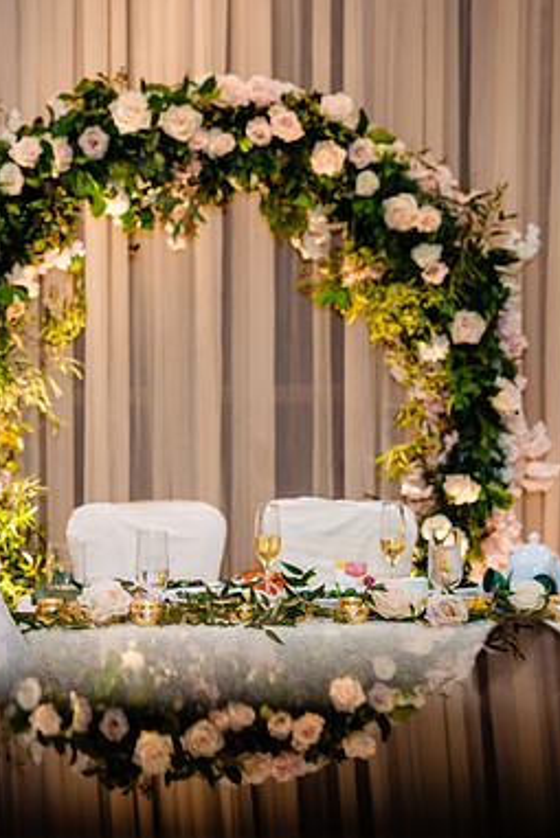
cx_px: 99
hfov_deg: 16.0
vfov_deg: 23.9
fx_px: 1981
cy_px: 418
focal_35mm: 85
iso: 1000
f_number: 4
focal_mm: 56
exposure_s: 1/160
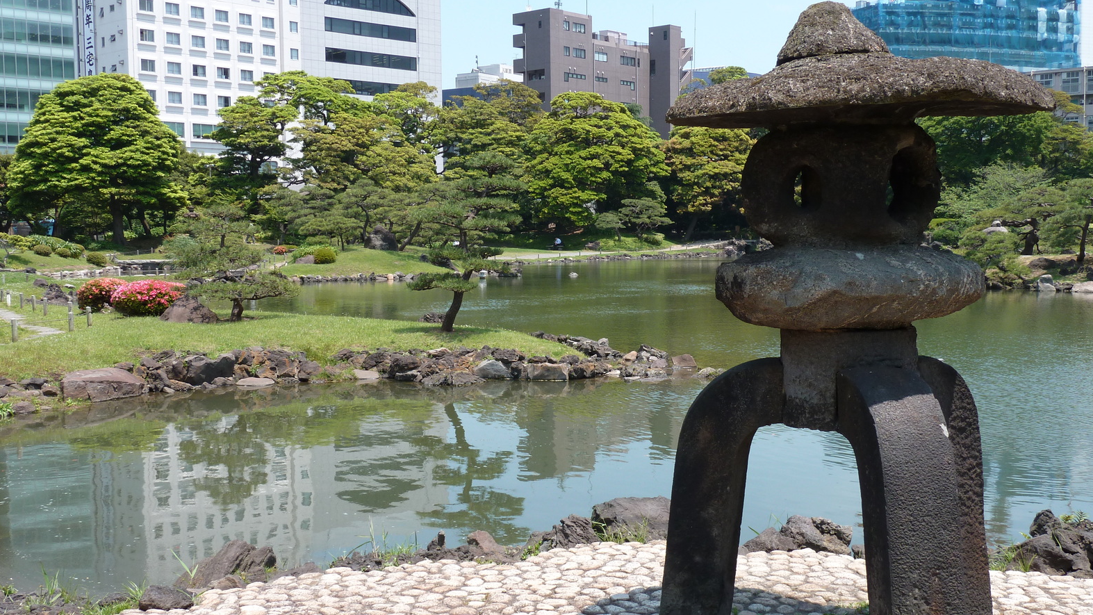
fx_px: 1188
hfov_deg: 49.4
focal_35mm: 41
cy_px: 326
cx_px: 542
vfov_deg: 29.0
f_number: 4
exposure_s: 1/320
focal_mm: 6.1
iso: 80
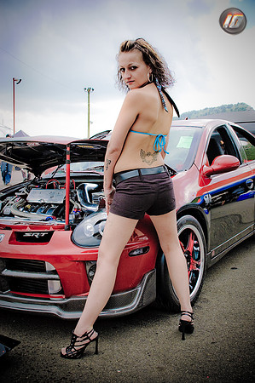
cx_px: 128
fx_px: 415
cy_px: 192
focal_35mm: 39
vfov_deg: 49.6
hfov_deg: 34.1
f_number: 6.3
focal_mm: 26
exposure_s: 1/250
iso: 200
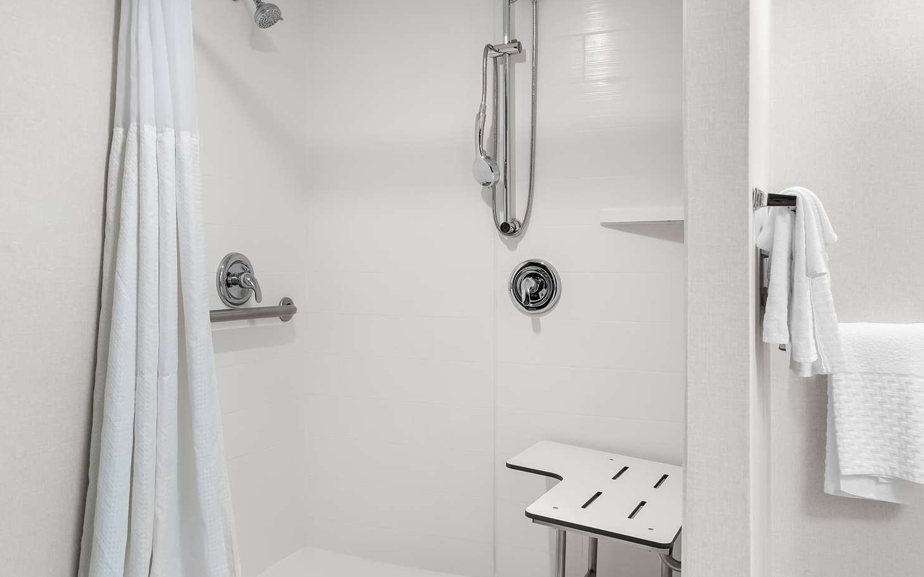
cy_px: 302
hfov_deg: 68.4
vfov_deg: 46.0
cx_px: 463
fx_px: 680
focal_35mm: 27
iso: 400
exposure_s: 1/2
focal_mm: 26
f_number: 10
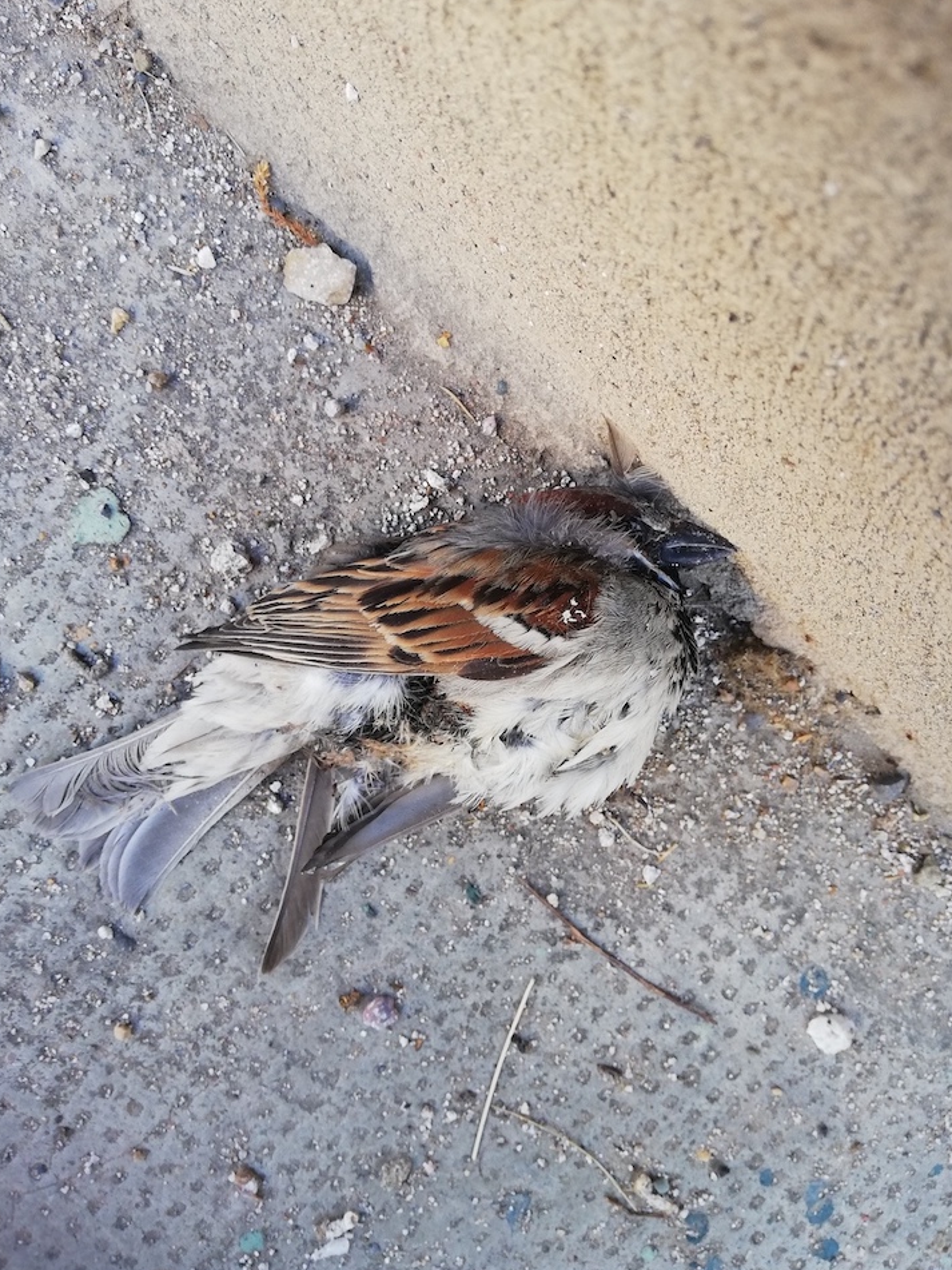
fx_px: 1027
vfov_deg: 63.4
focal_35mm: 28
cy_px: 601
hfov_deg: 49.7
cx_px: 503
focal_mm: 3.81
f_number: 2.2
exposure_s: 1/50
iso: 125
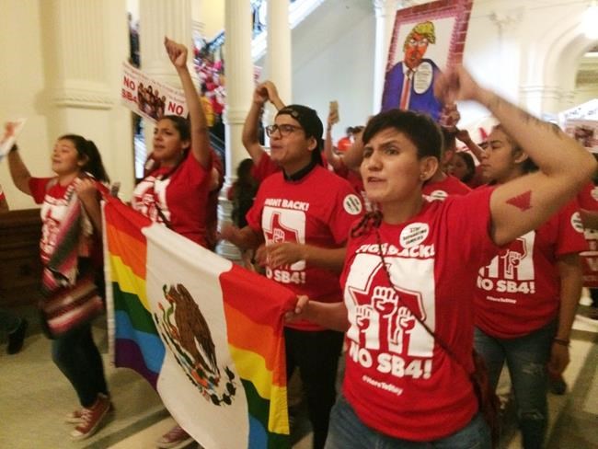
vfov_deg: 48.3
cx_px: 299
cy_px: 224
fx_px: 501
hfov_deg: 61.6
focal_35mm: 29
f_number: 2.2
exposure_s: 1/15
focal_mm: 4.15
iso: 500
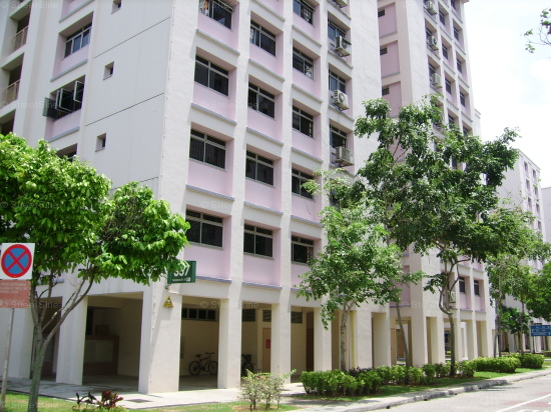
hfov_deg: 52.6
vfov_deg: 40.7
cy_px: 206
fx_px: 557
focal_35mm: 35
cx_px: 276
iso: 50
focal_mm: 5.95
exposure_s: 1/297
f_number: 5.8
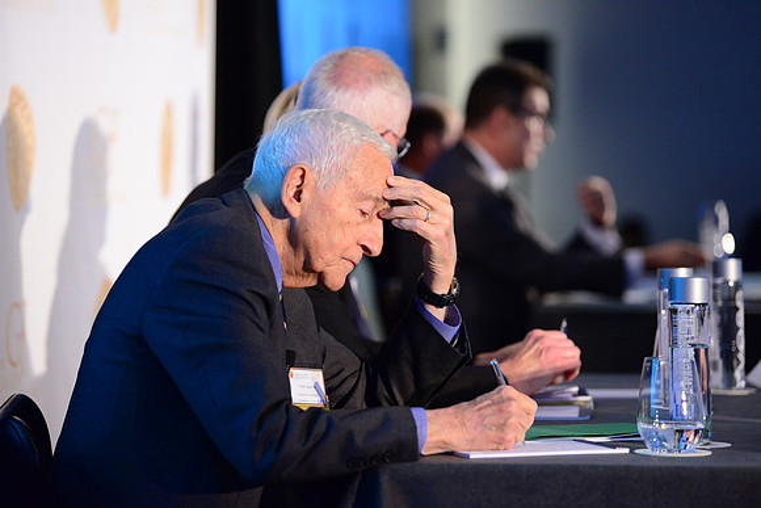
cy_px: 254
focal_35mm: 135
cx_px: 380
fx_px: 2854
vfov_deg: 10.2
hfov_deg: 15.2
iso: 4000
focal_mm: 135
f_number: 2.8
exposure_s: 1/200
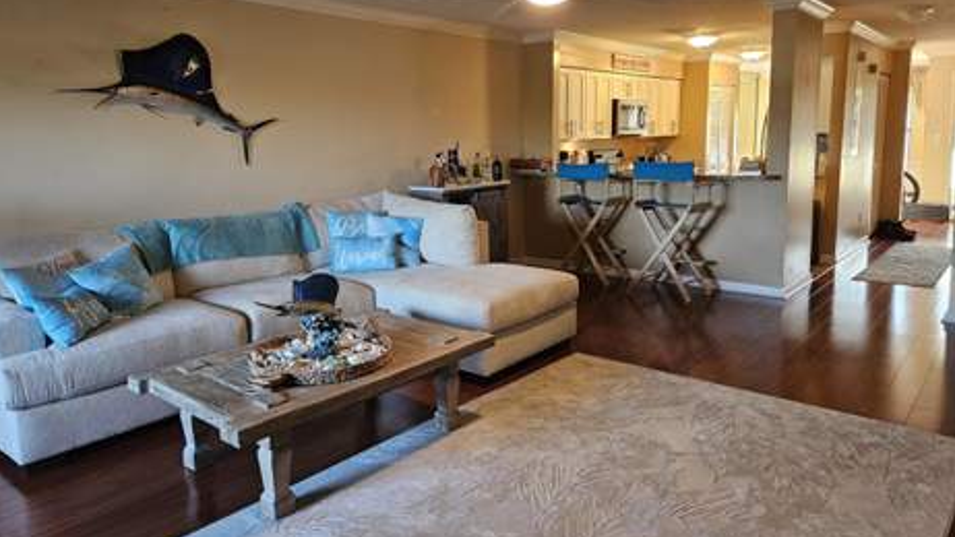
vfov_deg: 44.3
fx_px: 658
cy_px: 226
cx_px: 461
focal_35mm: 26
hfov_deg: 71.9
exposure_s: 1/120
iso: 800
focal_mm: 5.4
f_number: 1.8
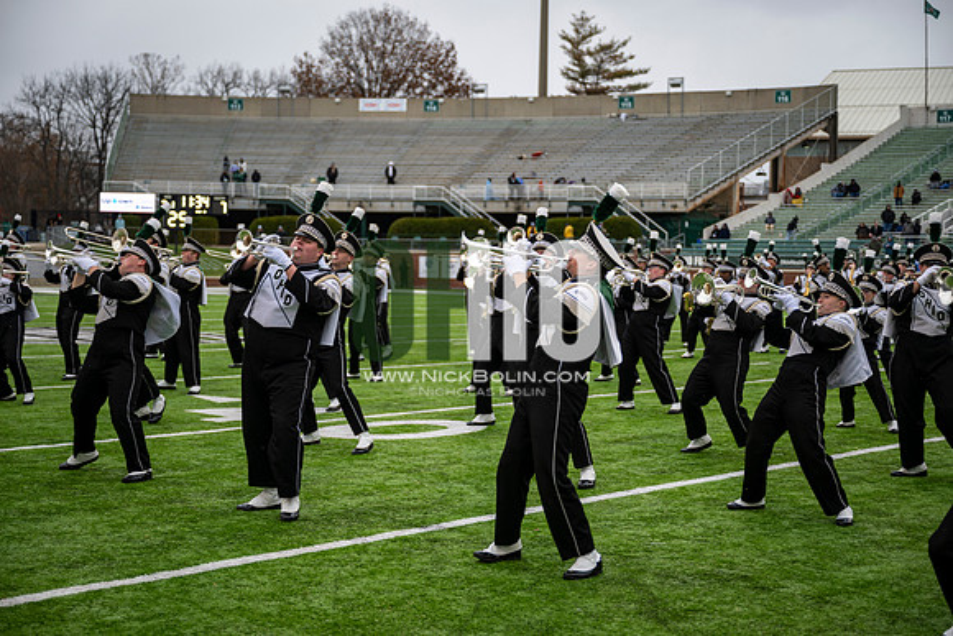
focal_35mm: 53
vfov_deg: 25.5
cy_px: 318
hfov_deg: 37.5
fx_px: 1403
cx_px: 476
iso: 100
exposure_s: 1/500
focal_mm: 53
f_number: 2.8
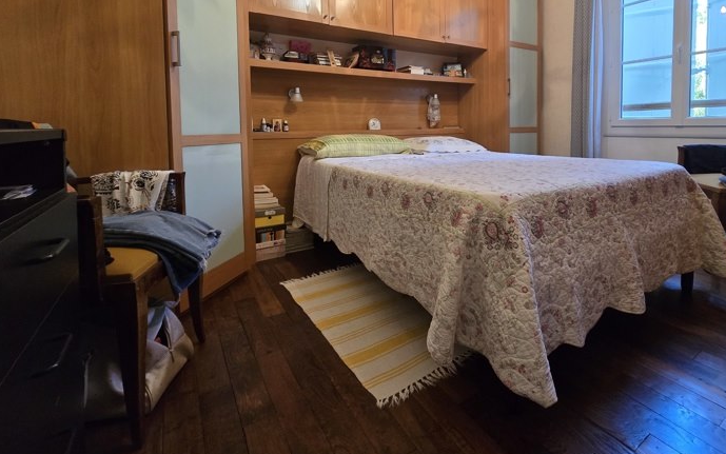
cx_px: 398
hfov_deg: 97.5
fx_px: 317
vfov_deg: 68.9
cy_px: 145
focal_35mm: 16
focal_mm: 2.2
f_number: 2.2
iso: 400
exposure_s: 1/50
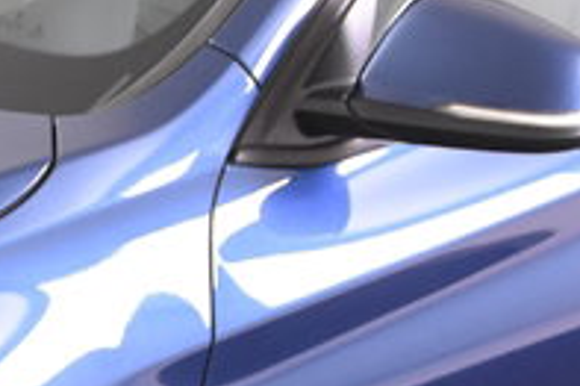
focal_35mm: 156
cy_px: 385
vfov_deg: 8.7
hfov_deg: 12.8
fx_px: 2511
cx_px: -124
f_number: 3.2
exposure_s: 1/40
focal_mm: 20
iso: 1600
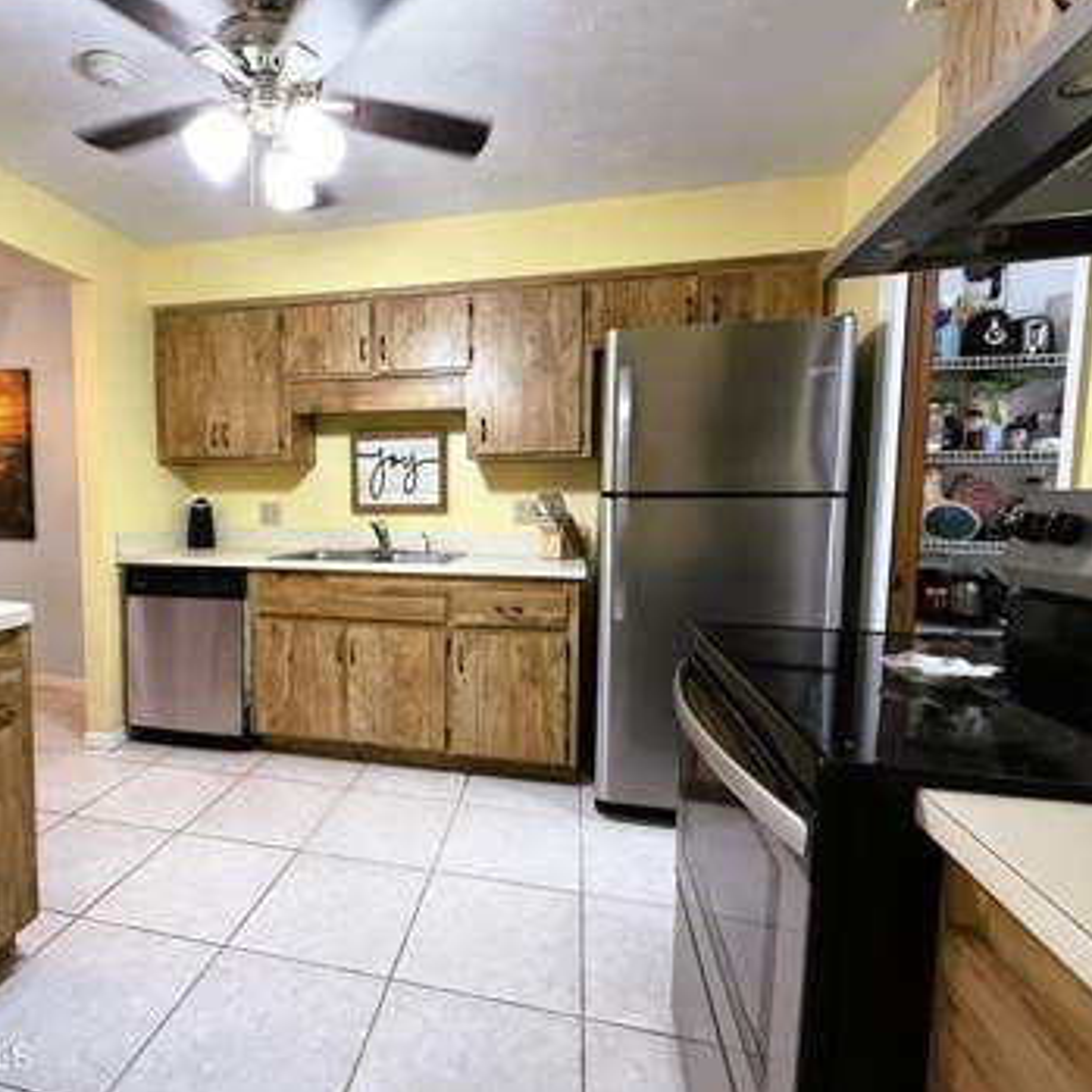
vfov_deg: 84.0
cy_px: 543
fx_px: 607
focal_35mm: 17
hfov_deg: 82.7
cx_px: 422
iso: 500
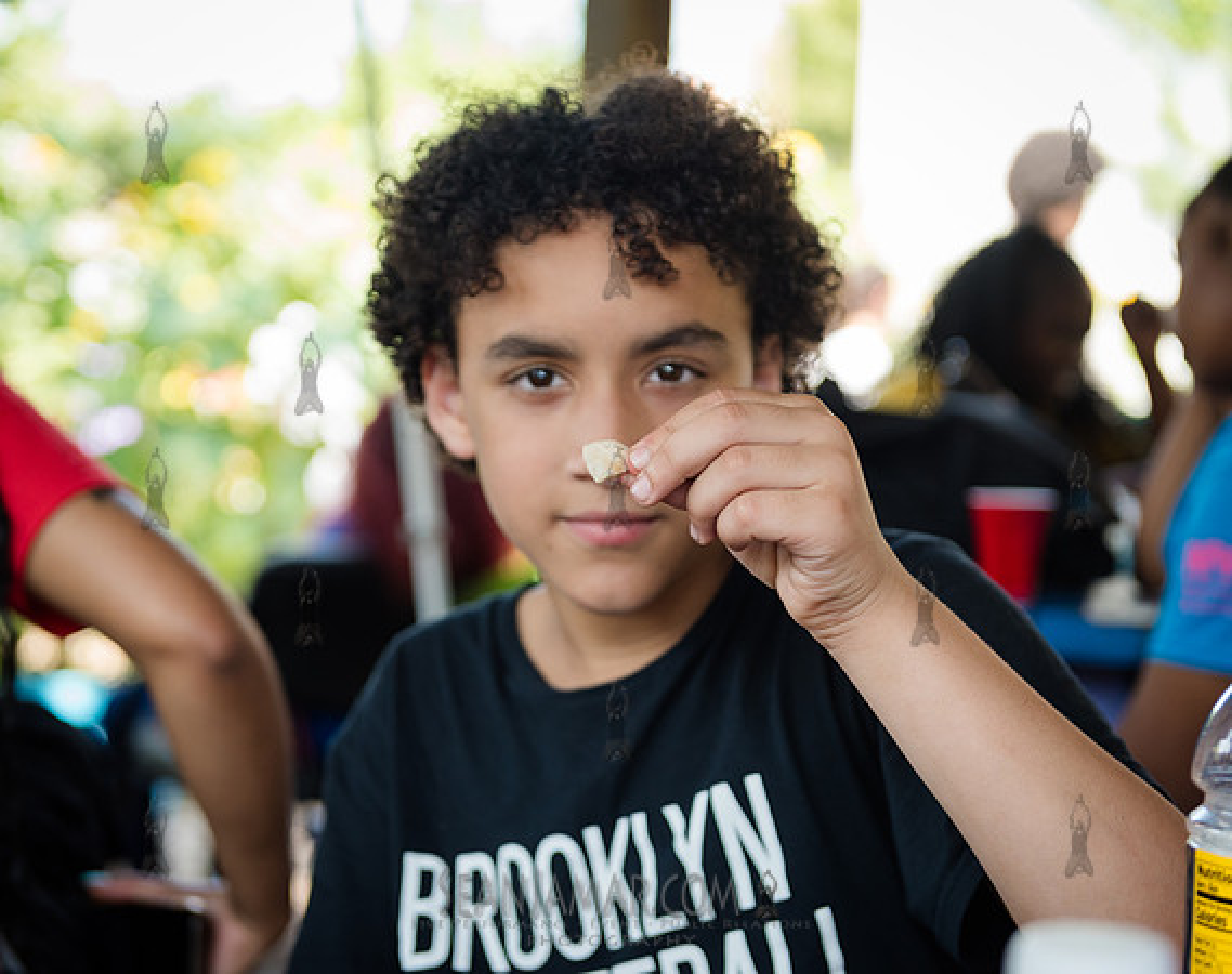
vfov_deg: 23.4
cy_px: 487
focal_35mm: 65
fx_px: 2354
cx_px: 533
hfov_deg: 29.3
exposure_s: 1/320
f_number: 3.2
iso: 500
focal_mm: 58
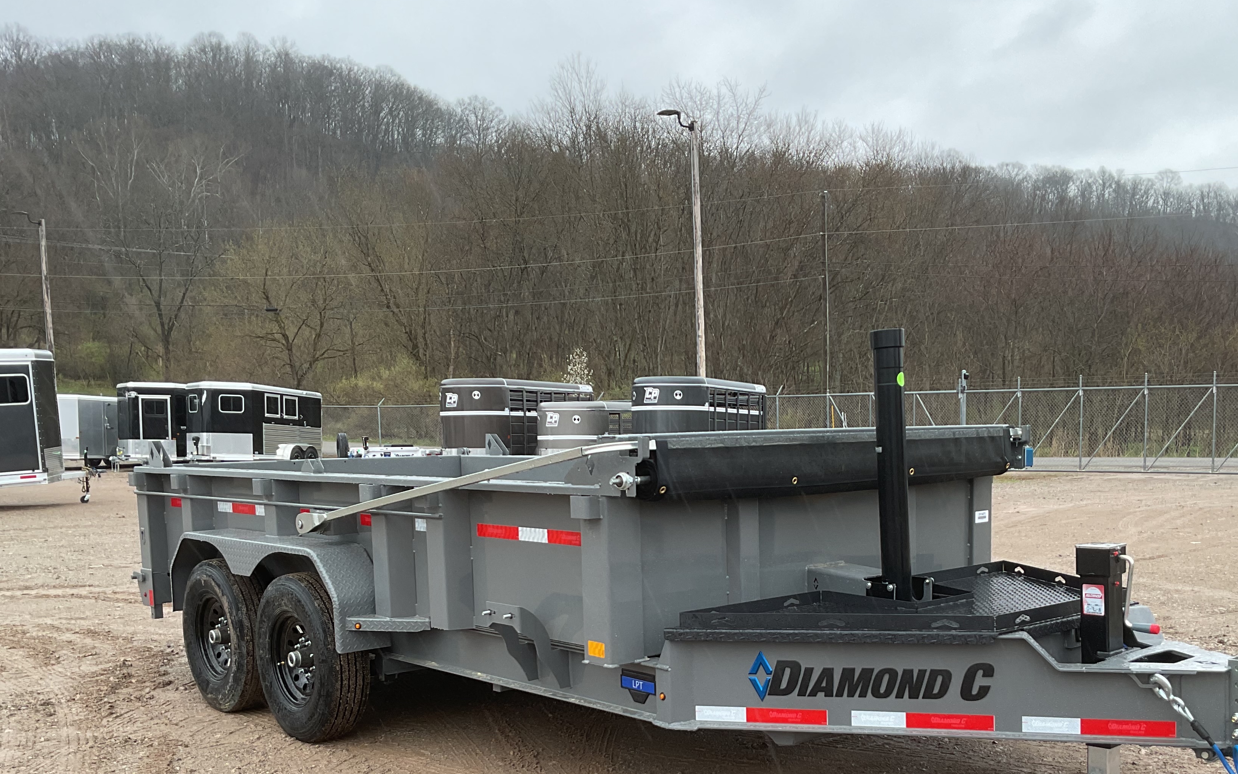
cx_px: 703
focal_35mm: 38
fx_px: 1282
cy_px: 557
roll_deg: +0.7
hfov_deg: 51.4
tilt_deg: -7.4
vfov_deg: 33.1
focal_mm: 3
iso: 16
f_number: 1.8
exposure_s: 1/148
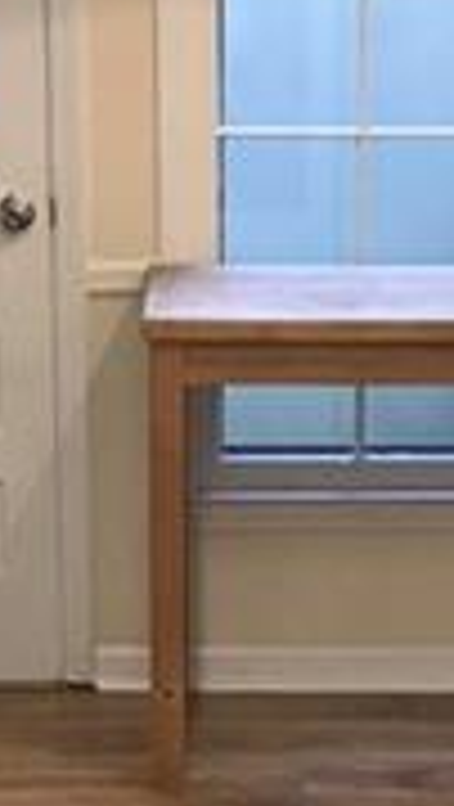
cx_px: 247
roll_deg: +0.6
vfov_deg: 16.2
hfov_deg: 9.3
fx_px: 2797
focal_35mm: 131
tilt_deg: -14.5
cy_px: 666
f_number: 1.8
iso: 40
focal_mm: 3.99
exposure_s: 1/30
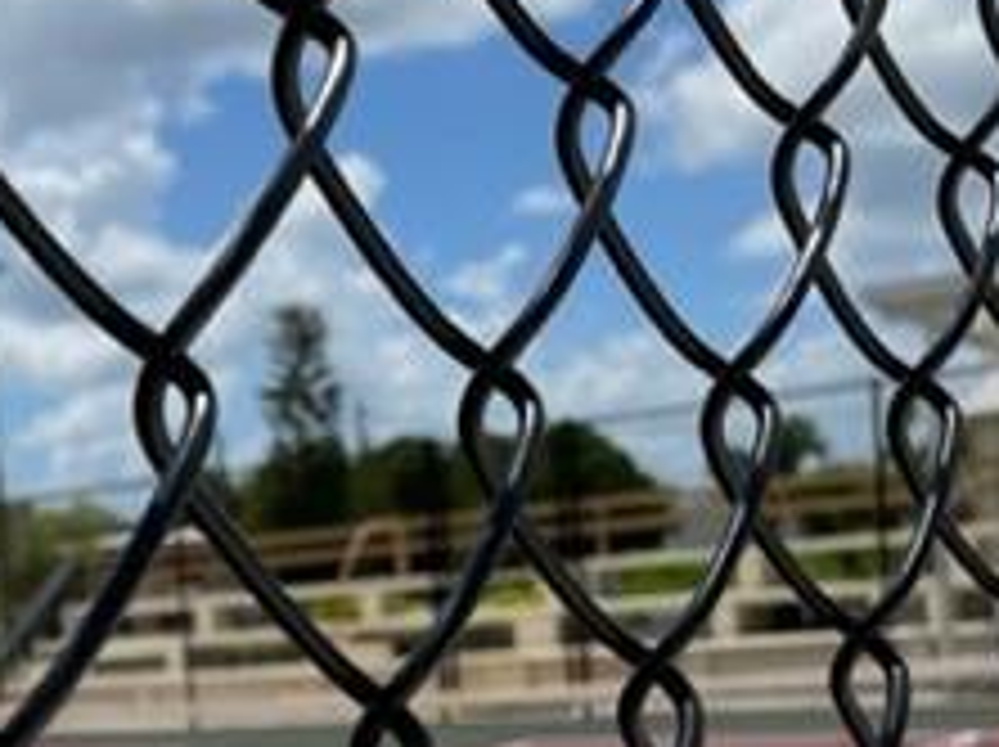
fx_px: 2162
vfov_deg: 18.9
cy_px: 796
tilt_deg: -3.3
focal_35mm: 75
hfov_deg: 23.9
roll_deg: +5.4
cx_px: -171
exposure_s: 1/6135
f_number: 1.6
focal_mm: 4.2
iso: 32
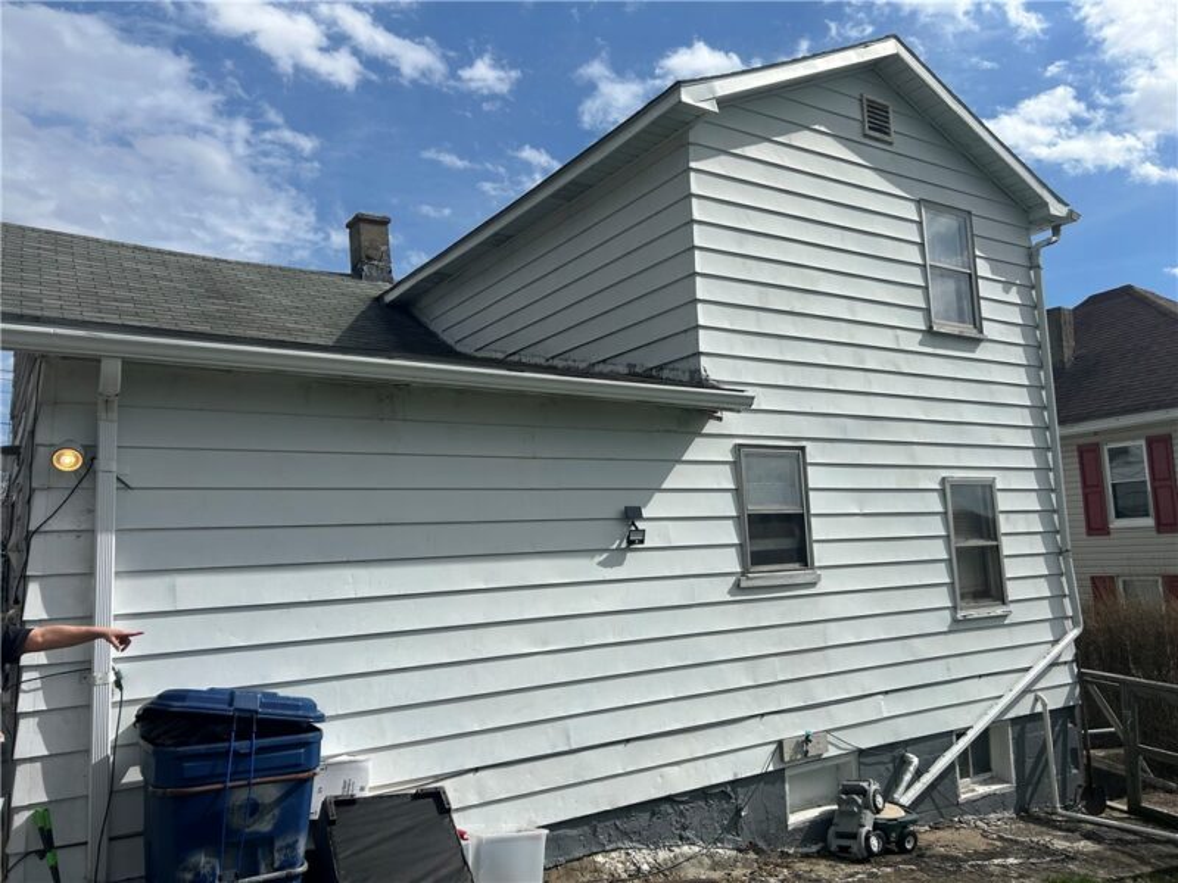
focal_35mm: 26
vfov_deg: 53.1
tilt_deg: +8.2
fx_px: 885
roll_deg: +1.4
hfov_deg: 67.3
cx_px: 589
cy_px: 442
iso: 50
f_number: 1.5
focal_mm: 5.7
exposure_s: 1/8696
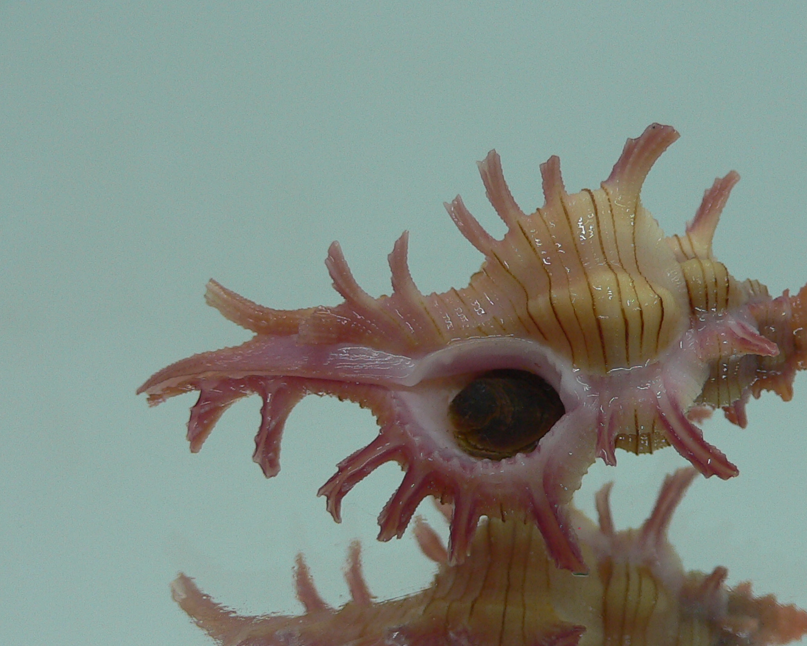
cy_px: 438
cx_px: 511
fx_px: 1242
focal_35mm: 52
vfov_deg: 28.9
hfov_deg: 35.8
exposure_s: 1/60
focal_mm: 4.6
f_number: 2.8
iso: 80
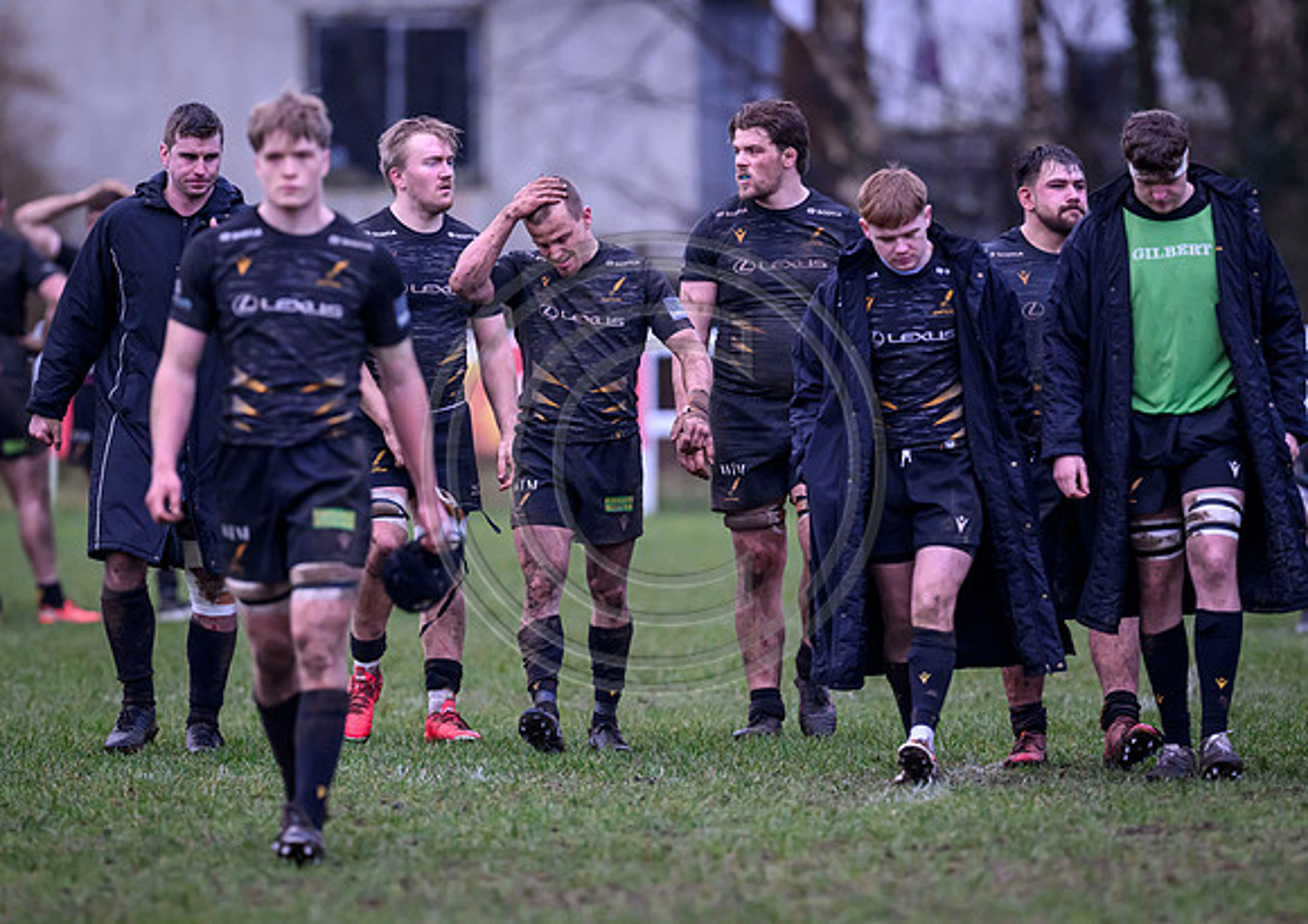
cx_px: 679
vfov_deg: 3.0
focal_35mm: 477
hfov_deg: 4.2
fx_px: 17669
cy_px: 530
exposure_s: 1/1600
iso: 4000
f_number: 4
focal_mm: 400
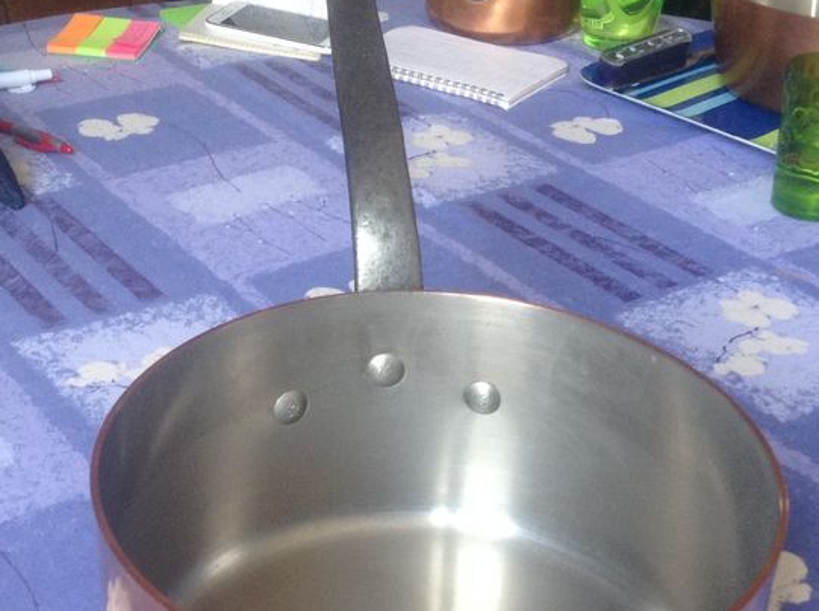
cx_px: 369
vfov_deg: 23.8
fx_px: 1441
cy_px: 427
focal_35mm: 61
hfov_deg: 31.7
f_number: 2.4
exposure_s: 1/24
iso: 64
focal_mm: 3.3
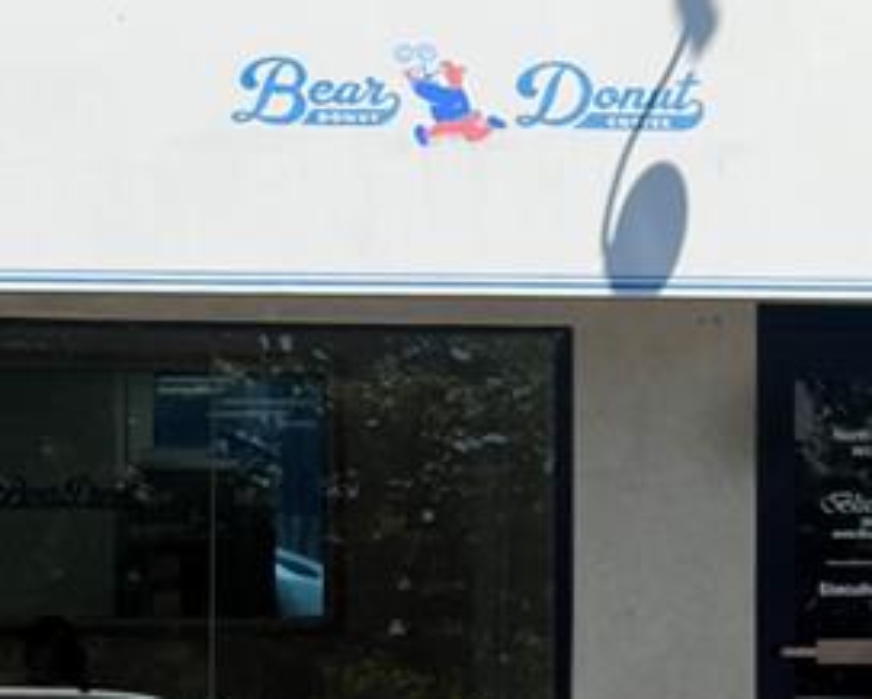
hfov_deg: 9.1
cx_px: 616
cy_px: 333
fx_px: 5475
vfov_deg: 7.3
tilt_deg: +4.8
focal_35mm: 212
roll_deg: +0.2
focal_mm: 9
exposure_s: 1/592
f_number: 2.8
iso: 32
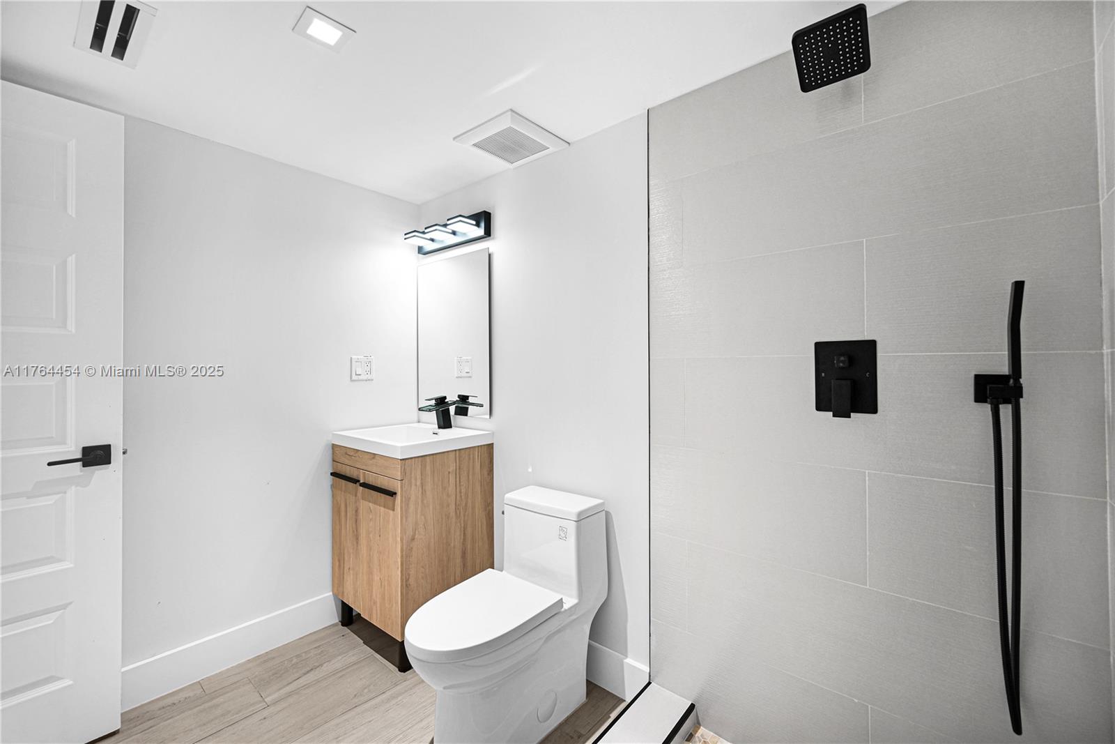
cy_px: 372
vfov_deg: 81.2
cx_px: 558
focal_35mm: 14
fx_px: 434
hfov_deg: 104.2
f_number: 4
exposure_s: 1/15
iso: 160
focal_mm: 14
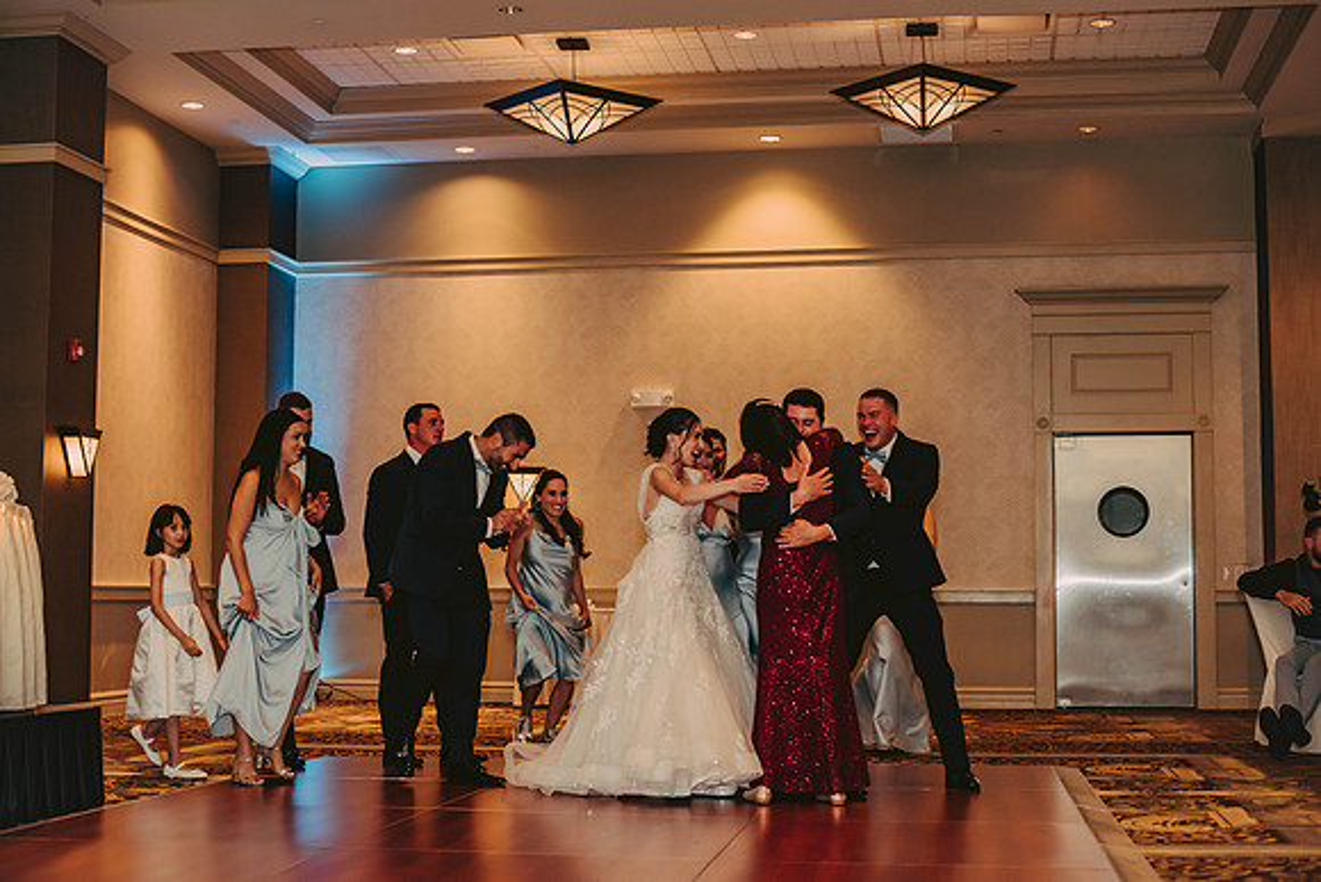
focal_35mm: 51
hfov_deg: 38.6
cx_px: 660
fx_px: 1887
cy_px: 441
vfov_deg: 26.3
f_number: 2.5
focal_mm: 50
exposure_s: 1/125
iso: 800
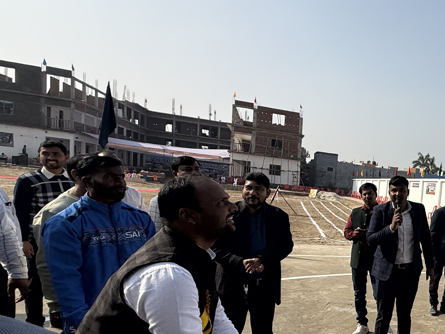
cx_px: 464
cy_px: 235
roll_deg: -5.5
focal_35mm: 31
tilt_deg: -5.0
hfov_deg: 46.6
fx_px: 399
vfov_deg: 44.5
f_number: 2.2
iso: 50
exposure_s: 1/2611
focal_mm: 2.22
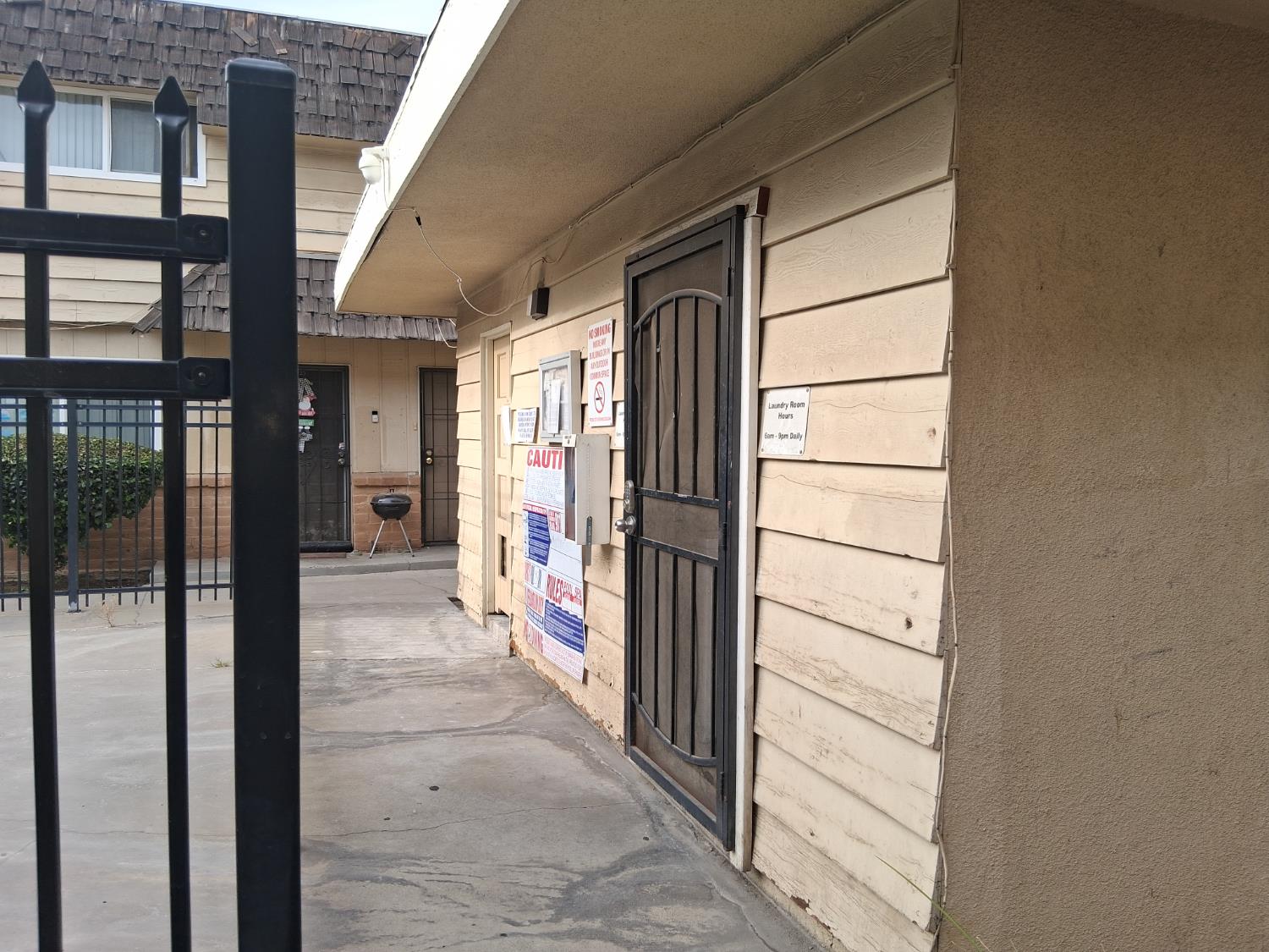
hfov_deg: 67.3
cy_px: 476
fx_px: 953
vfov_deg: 53.1
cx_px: 634
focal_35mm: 26
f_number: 1.8
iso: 25
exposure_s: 1/120
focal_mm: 3.98
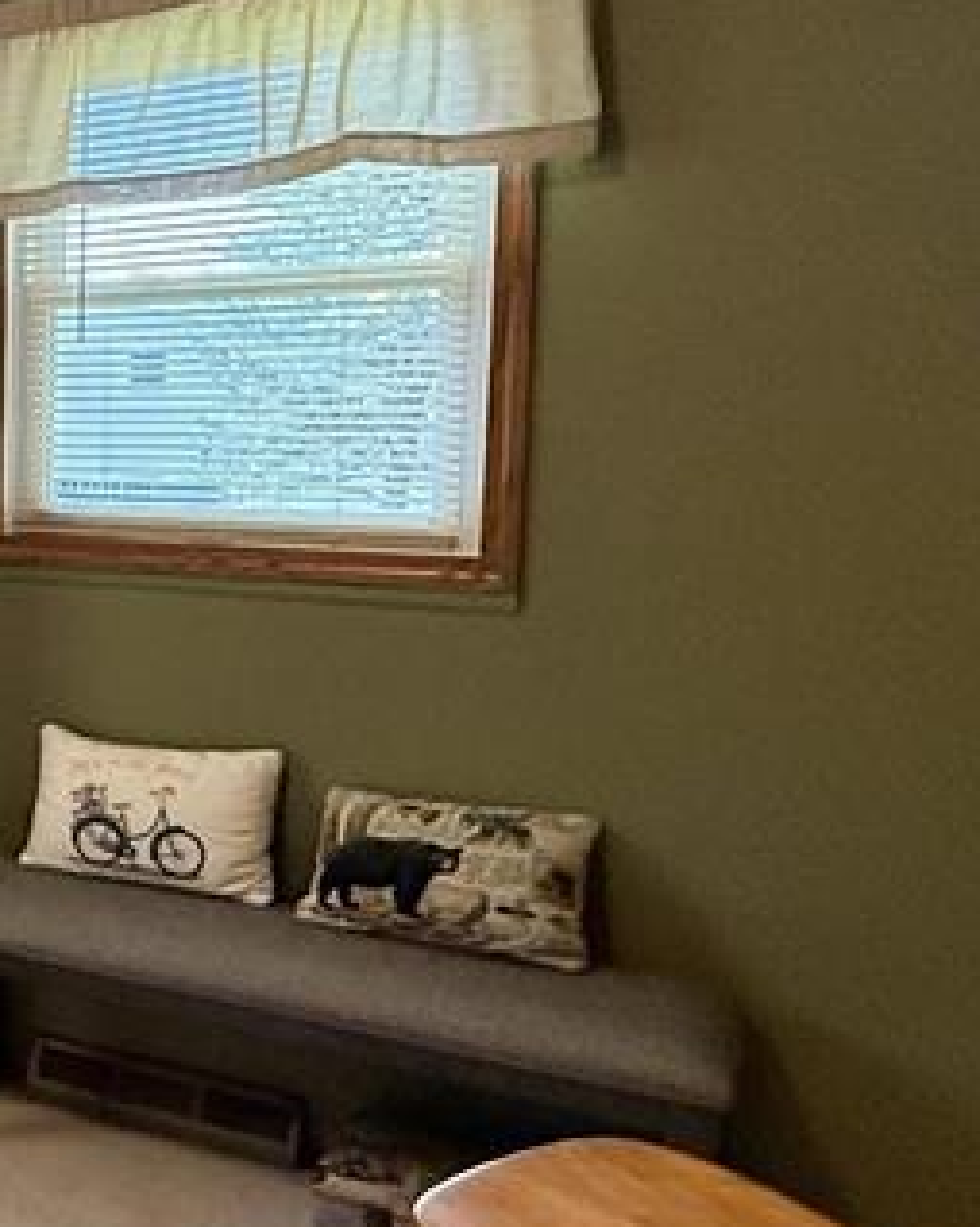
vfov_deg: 42.0
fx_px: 1597
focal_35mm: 44
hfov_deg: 25.5
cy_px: 544
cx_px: -498
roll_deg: +0.3
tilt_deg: -3.8
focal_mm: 2.22
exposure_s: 1/120
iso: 640
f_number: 2.2
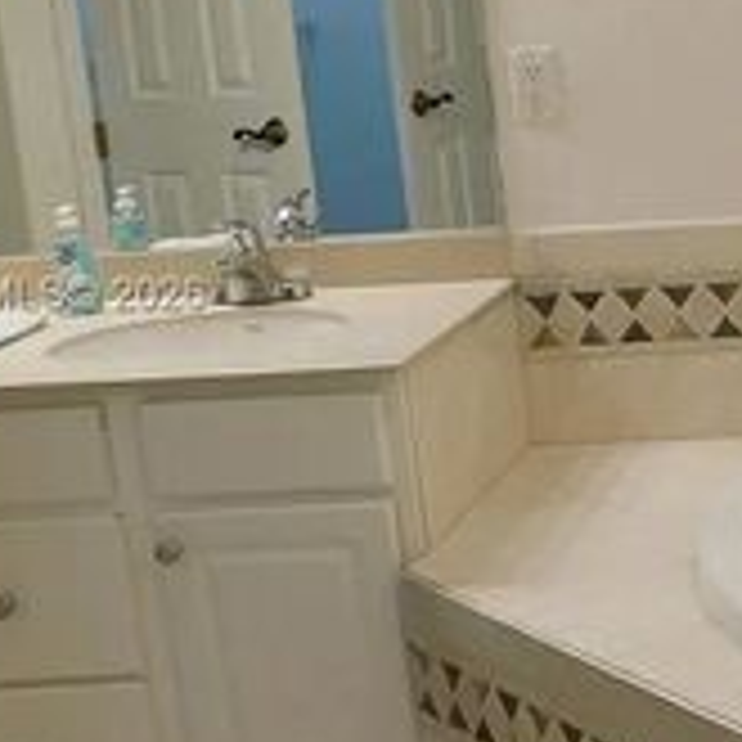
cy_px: 297
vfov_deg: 21.9
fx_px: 1916
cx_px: 1084
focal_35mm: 79
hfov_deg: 19.4
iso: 125
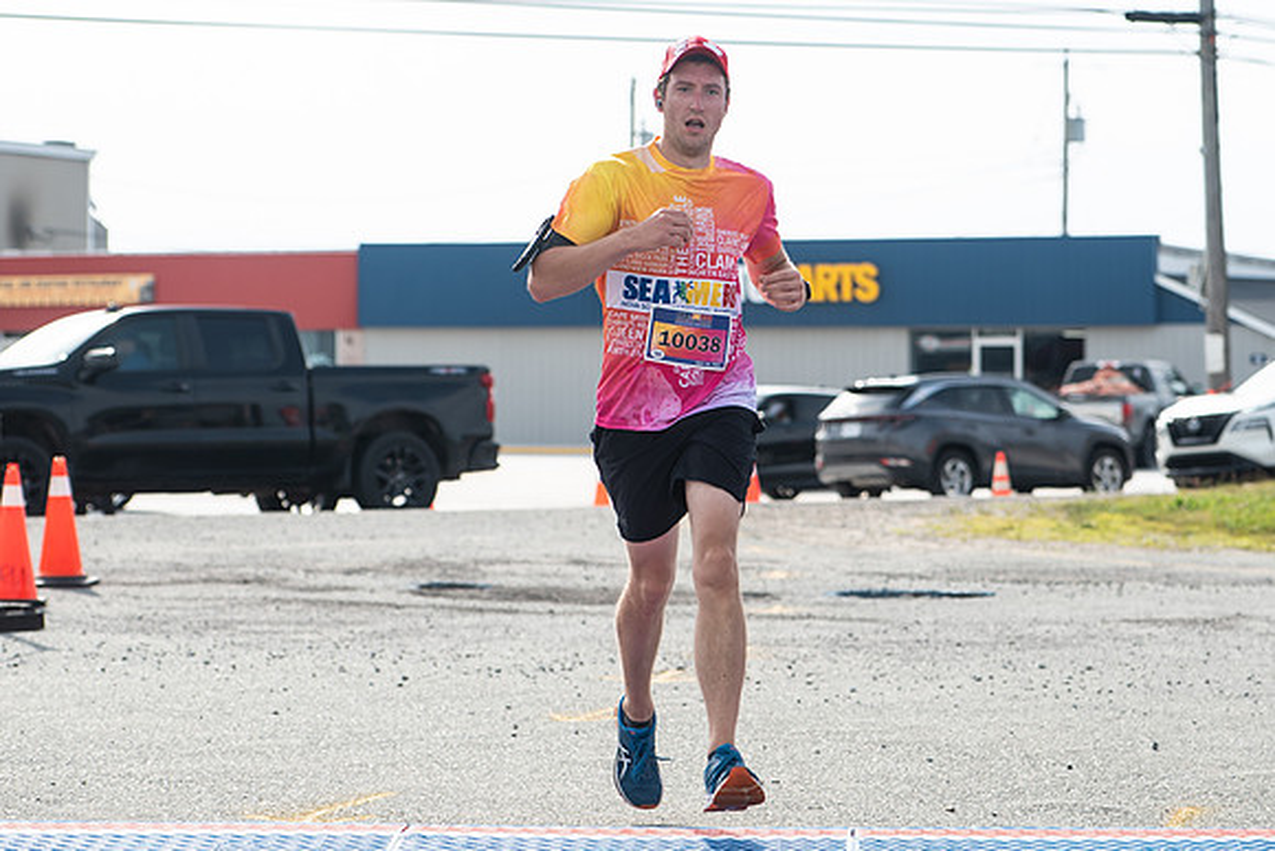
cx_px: 638
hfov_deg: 16.6
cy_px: 240
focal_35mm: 124
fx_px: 4376
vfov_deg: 11.1
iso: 250
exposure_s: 1/1600
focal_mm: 86
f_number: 4.5
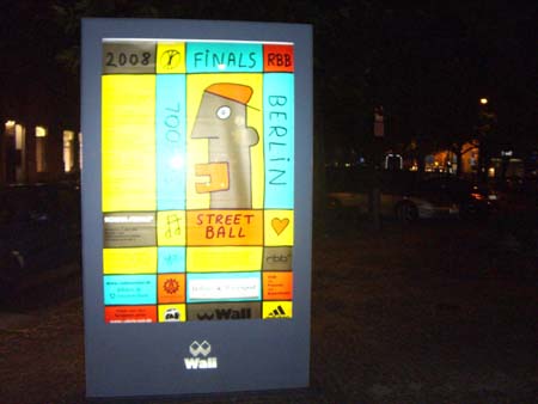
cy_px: 202
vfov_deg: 37.8
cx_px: 269
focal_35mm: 38
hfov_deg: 49.0
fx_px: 591
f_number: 2.7
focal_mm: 6.2
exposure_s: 1/60
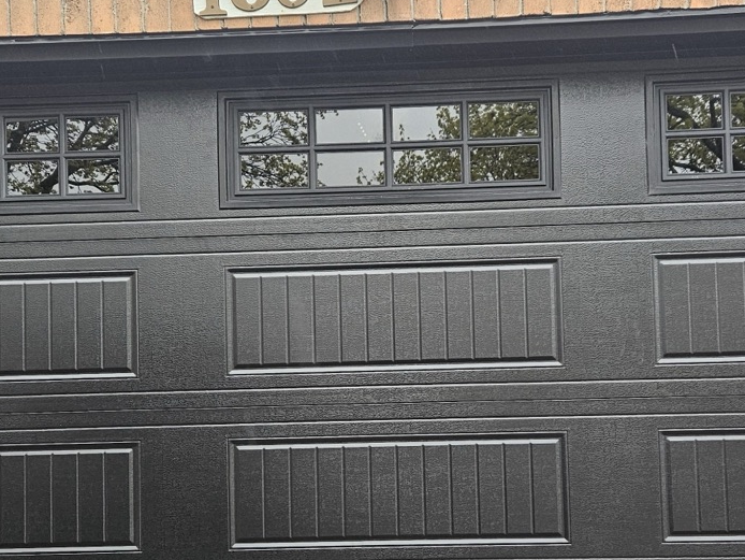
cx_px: 391
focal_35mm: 53
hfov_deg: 36.2
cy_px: 356
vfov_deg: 27.4
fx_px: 1141
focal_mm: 5.4
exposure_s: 1/207
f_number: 1.8
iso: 125
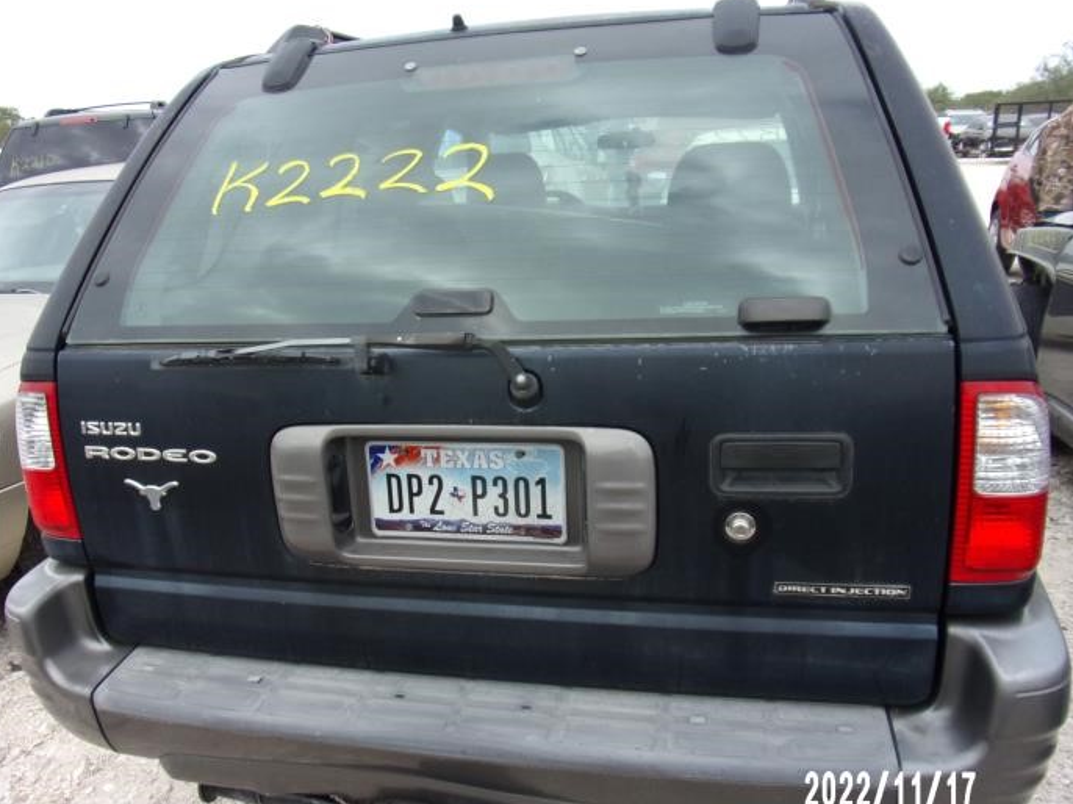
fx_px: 868
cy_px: 424
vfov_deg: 49.7
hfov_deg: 63.5
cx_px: 535
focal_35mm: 28
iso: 80
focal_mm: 4.3
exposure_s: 1/280
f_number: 3.3
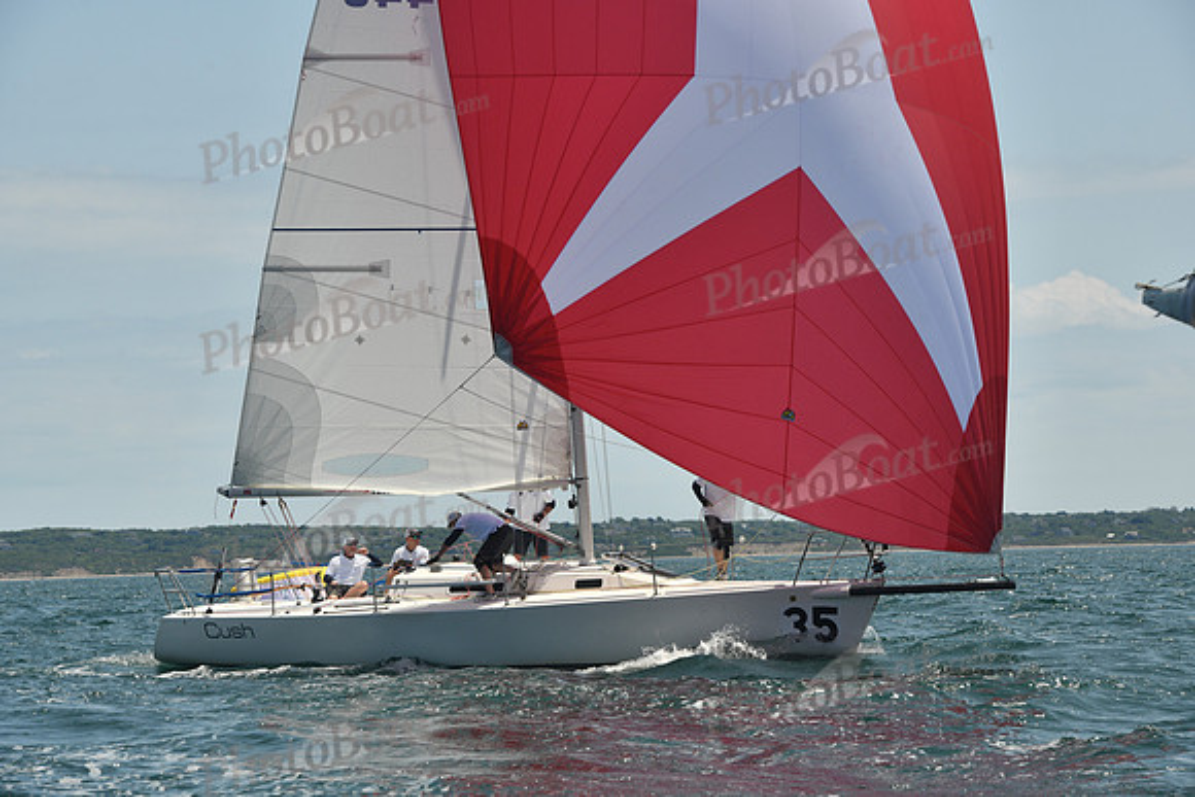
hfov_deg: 16.4
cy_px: 398
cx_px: 598
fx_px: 4150
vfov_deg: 11.0
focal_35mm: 125
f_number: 9
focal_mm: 125
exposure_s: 1/640
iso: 320
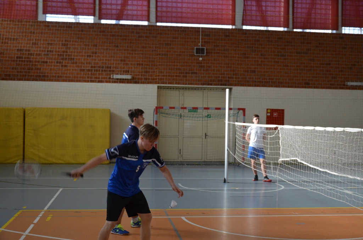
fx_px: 513
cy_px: 120
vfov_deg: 26.4
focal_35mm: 51
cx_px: 182
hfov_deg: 39.0
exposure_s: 1/100
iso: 400
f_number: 5
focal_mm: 34
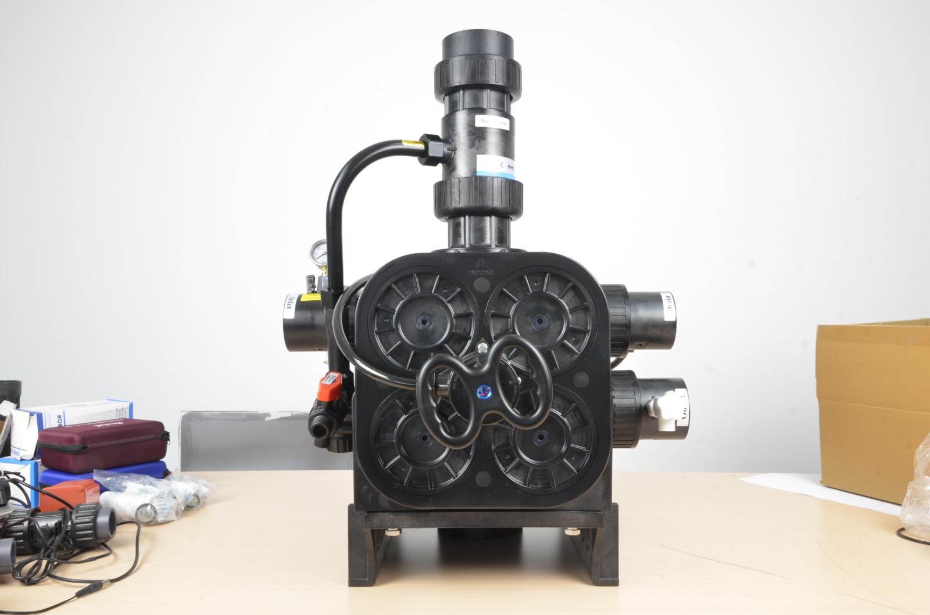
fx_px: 696
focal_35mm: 27
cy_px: 308
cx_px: 465
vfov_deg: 47.7
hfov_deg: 67.5
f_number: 16
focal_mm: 18
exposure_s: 1
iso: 200
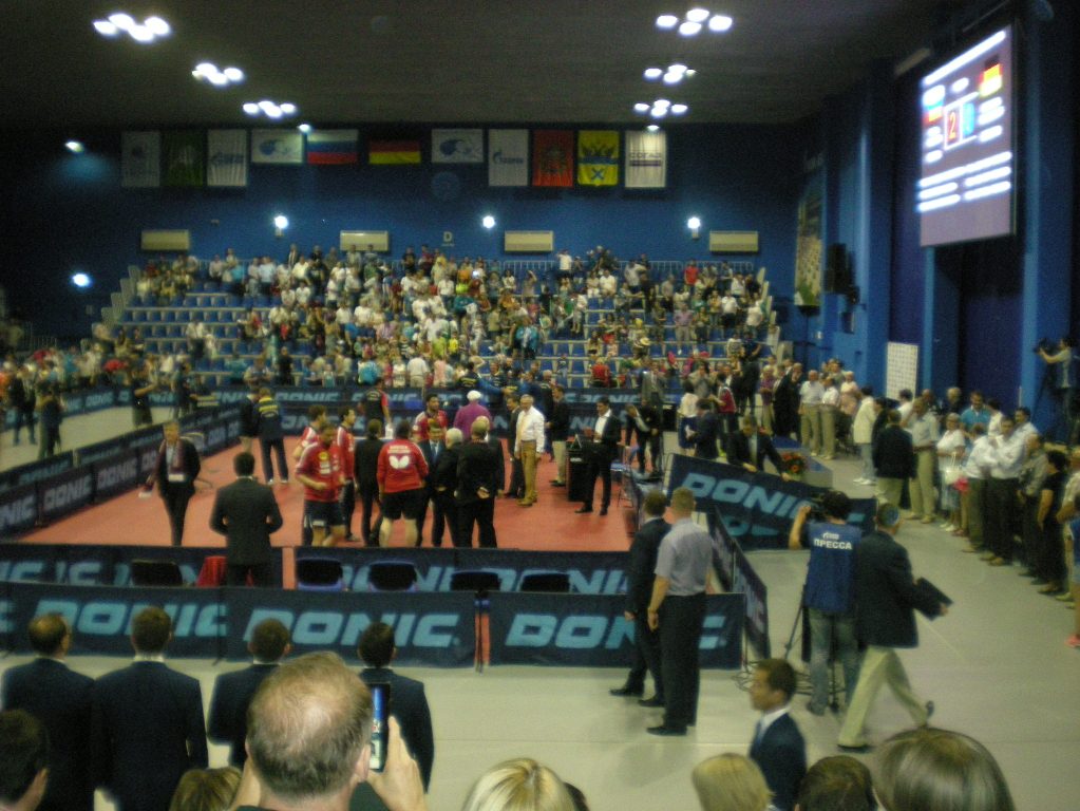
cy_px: 406
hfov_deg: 49.0
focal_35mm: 38
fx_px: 1186
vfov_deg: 37.7
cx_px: 540
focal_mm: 6.3
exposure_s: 1/60
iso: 411
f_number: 3.1
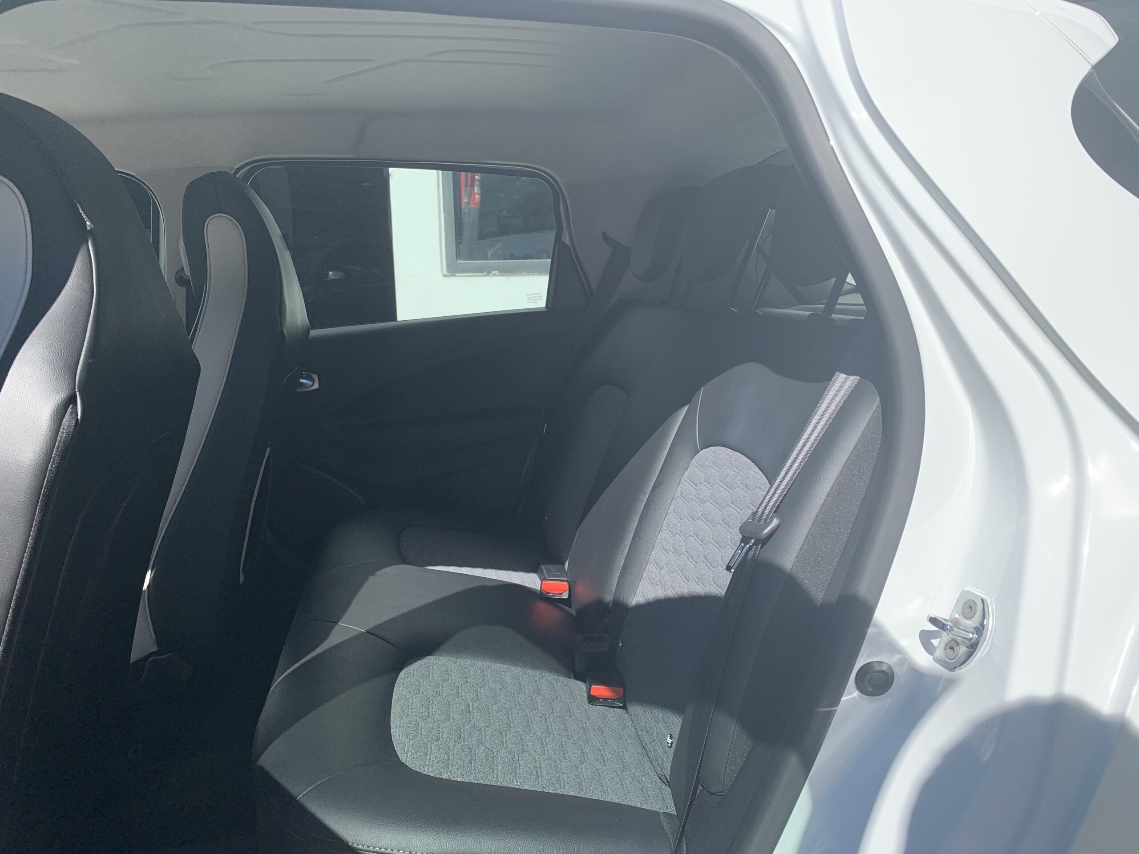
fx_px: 856
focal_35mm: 26
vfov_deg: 53.1
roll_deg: +0.7
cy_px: 427
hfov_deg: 67.3
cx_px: 570
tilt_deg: -9.2
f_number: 1.8
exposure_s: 1/1314
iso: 25
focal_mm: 4.25
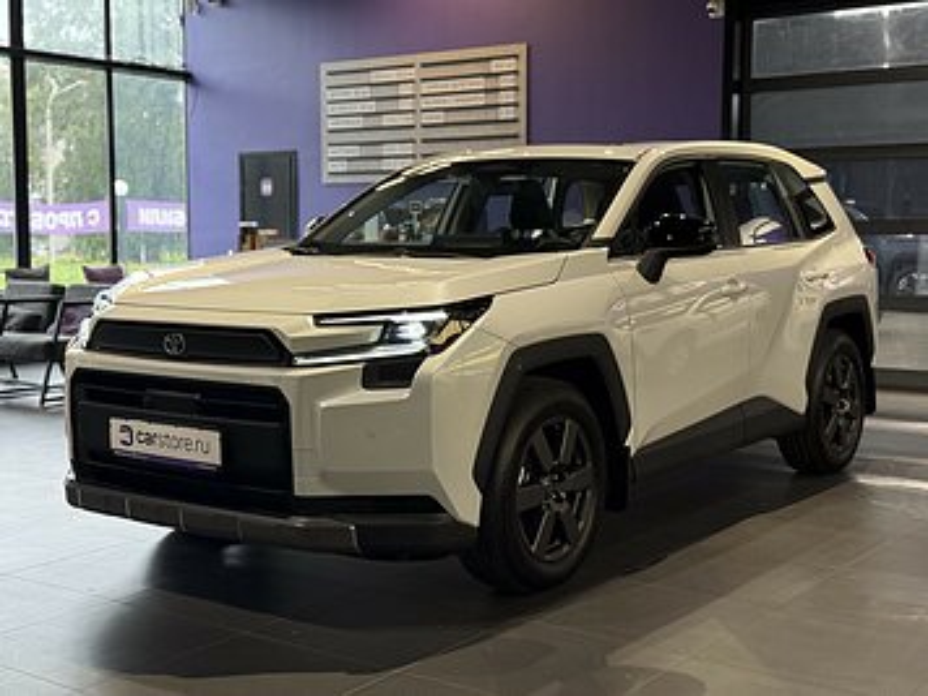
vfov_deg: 30.3
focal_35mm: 48
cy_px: 348
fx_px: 1287
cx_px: 464
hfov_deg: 39.7
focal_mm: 6.76
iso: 160
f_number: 1.78
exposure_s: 1/125
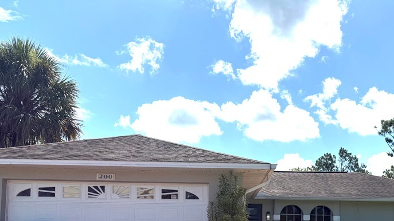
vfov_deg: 28.8
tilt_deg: +4.1
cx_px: 231
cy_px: 212
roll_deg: -0.7
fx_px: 407
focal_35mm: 39
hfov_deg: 51.4
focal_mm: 6.76
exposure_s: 1/9091
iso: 80
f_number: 1.78
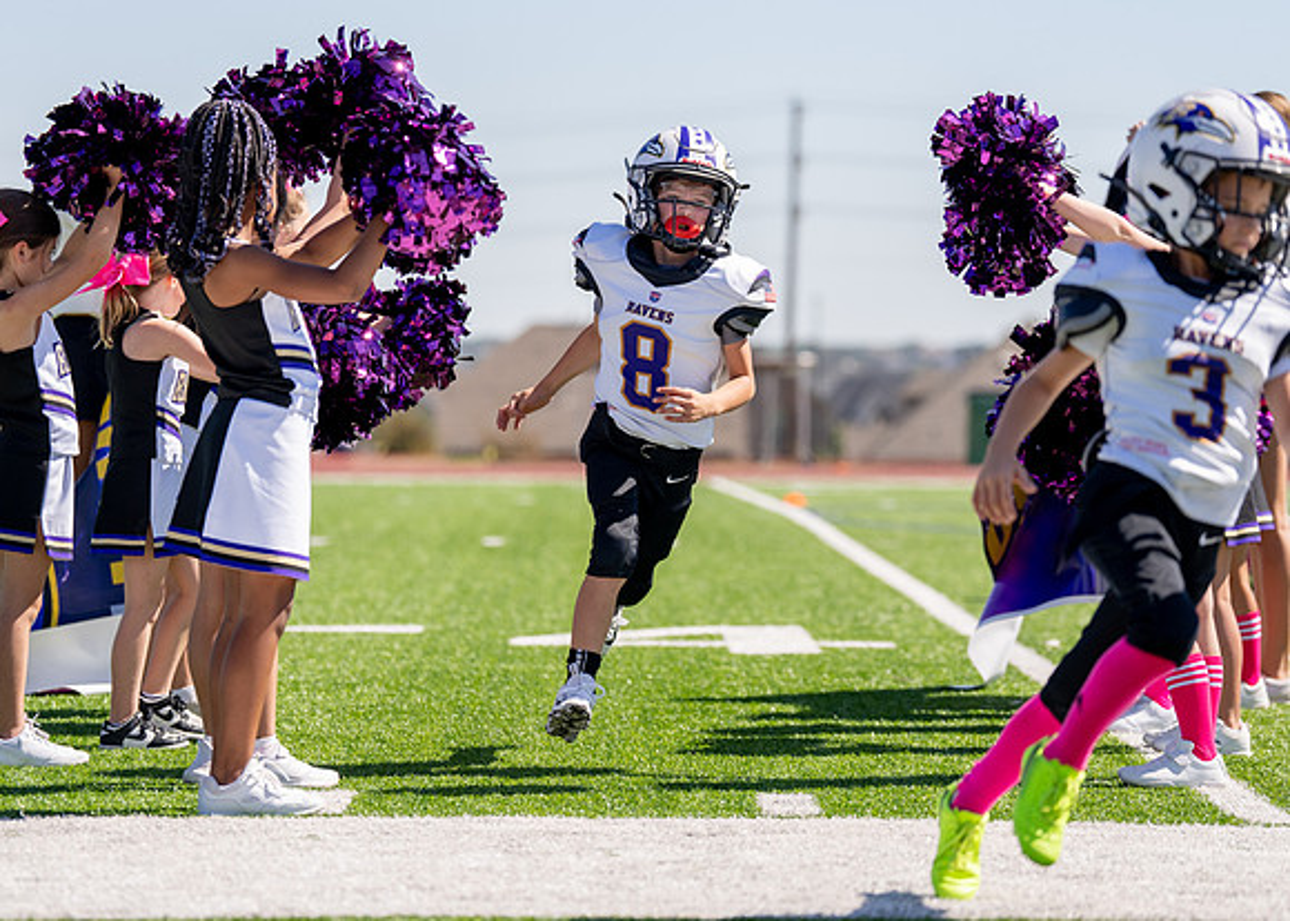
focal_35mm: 146
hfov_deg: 13.8
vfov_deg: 9.9
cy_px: 394
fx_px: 5338
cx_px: 652
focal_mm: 119
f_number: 2.8
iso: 160
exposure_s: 1/2500
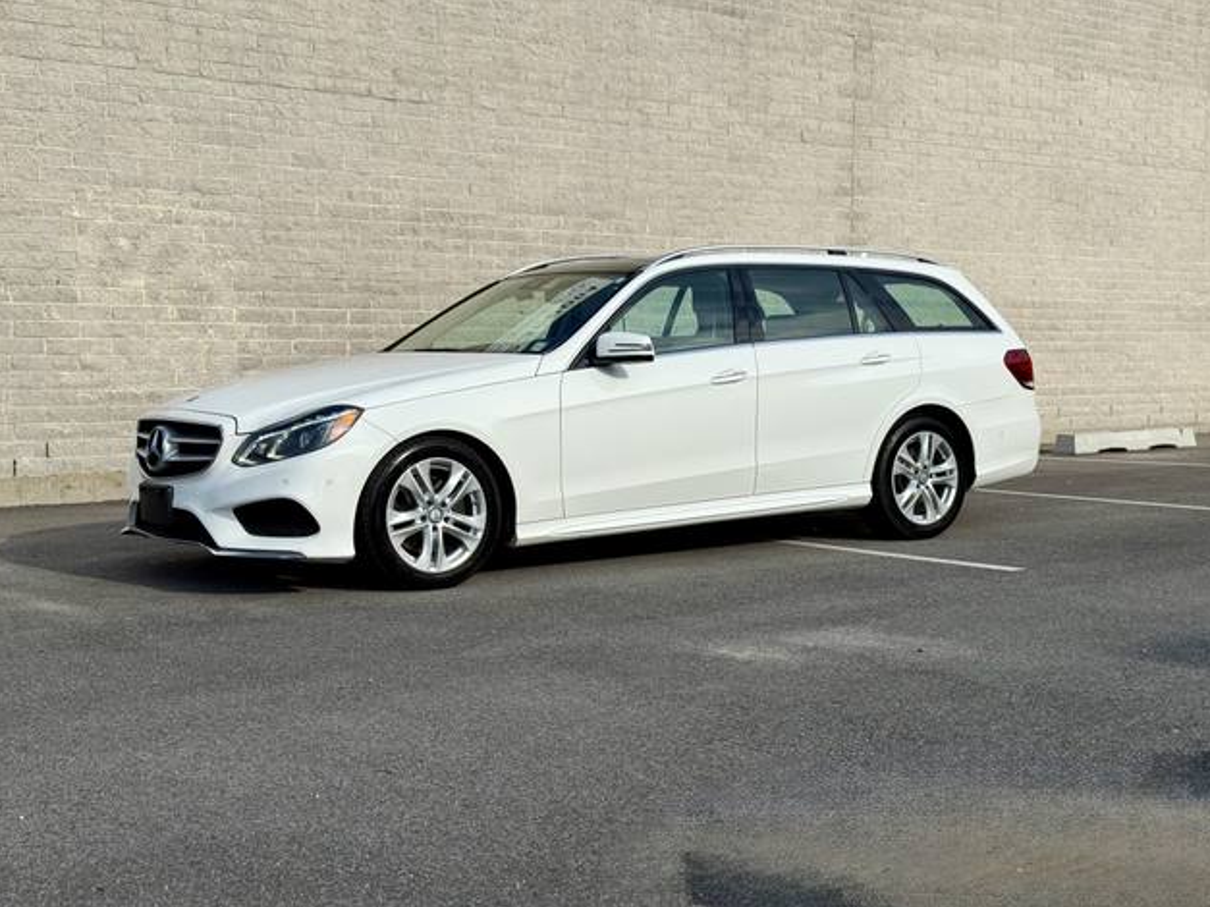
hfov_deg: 38.9
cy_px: 461
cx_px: 600
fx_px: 1712
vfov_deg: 29.7
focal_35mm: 49
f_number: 1.78
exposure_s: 1/7143
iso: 64
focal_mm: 6.76
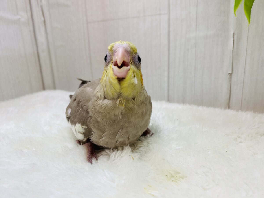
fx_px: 191
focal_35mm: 25
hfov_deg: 69.4
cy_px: 99
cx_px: 132
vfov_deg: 54.9
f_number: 1.8
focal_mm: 4.25
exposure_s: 1/100
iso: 50
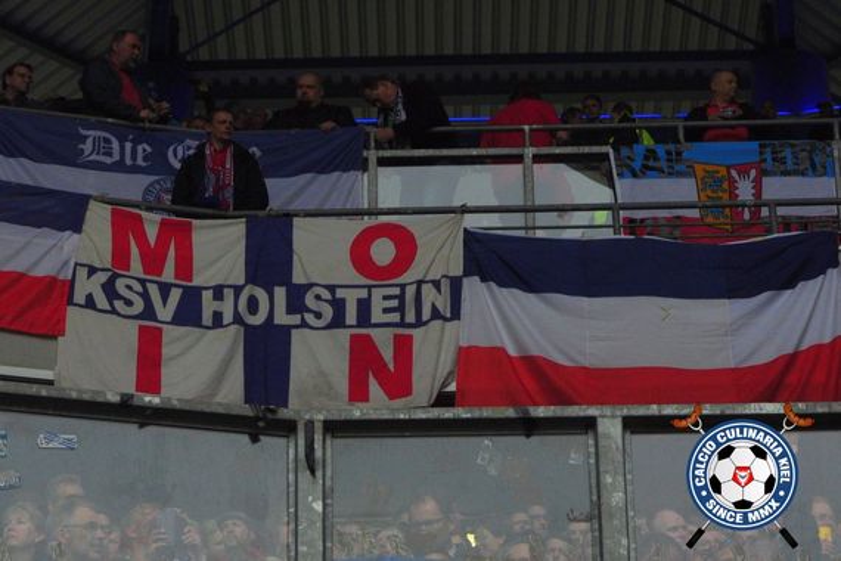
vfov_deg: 16.6
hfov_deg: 24.6
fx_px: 1927
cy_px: 280
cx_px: 420
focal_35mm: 82
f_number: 5.6
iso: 500
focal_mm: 55
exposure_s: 1/1000
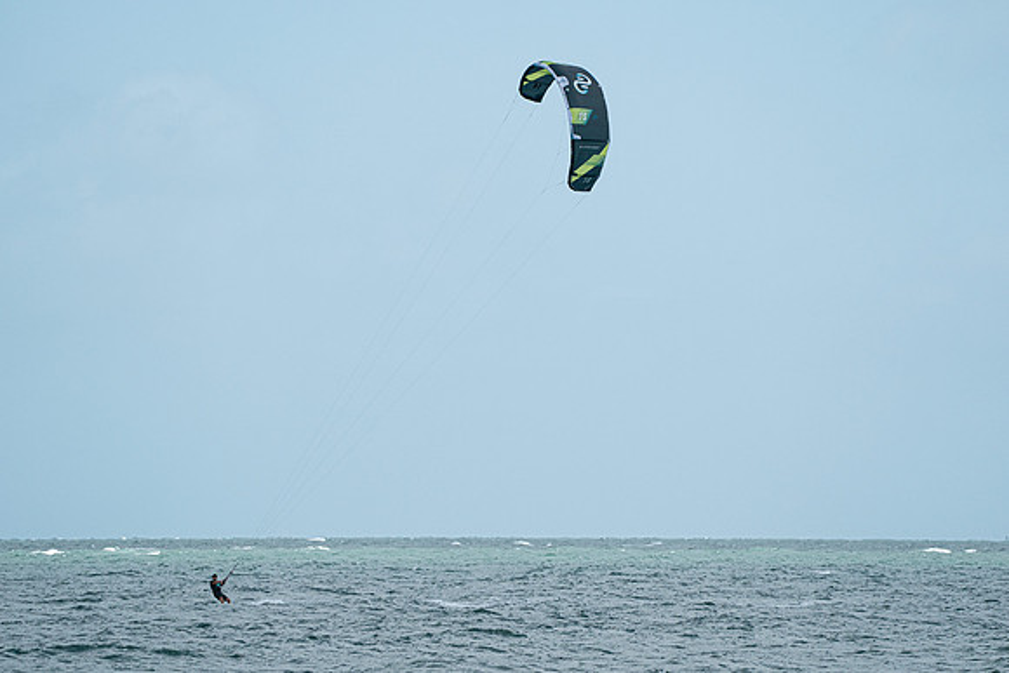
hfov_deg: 5.0
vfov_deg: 3.3
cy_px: 336
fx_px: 11650
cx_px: 504
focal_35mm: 416
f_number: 10
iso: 800
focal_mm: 400
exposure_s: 1/1600
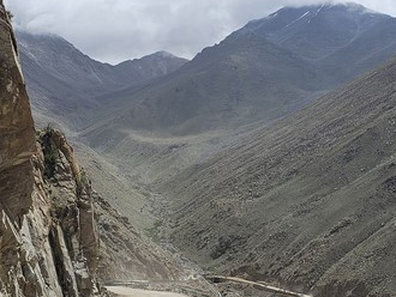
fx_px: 744
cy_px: 193
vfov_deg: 22.5
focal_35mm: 65
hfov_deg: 29.7
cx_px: 165
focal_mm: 6.3
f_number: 1.7
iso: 10
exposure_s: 1/2531
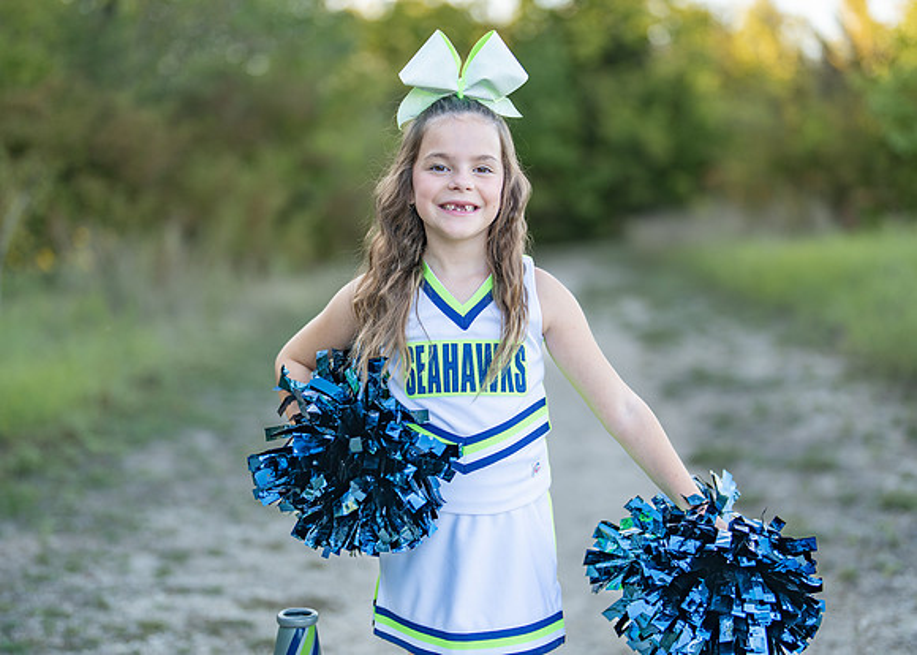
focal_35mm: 58
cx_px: 462
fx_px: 1520
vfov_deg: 24.3
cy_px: 339
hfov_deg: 33.6
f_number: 1.2
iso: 100
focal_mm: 50
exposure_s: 1/800
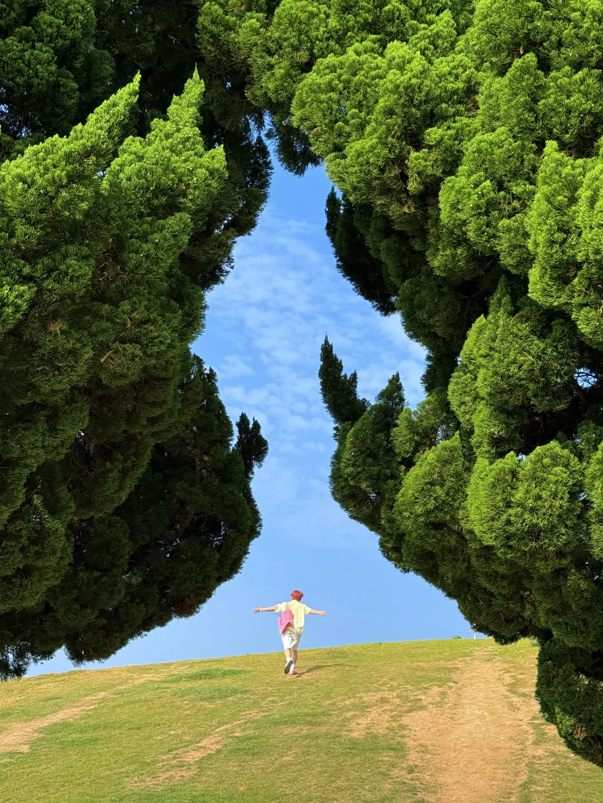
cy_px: 402
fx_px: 1115
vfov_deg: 39.7
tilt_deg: +19.1
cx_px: 302
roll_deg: -1.4
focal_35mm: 48
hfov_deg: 30.3
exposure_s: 1/3378
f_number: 1.78
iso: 64
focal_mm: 6.76
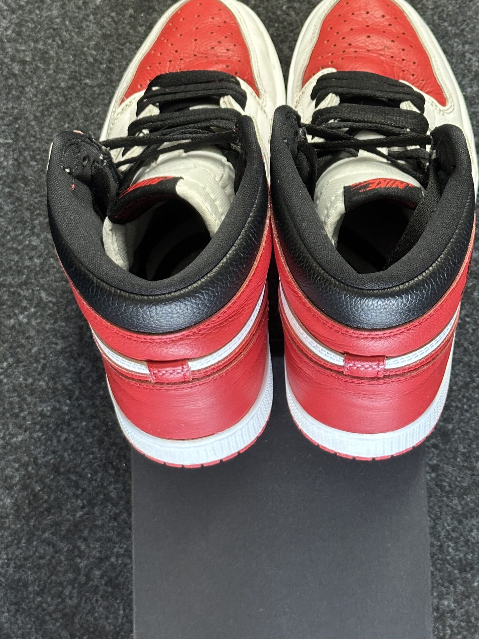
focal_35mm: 66
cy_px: 209
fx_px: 1218
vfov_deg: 29.2
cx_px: 284
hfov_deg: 22.2
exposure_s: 1/33
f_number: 1.78
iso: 400
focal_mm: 6.86
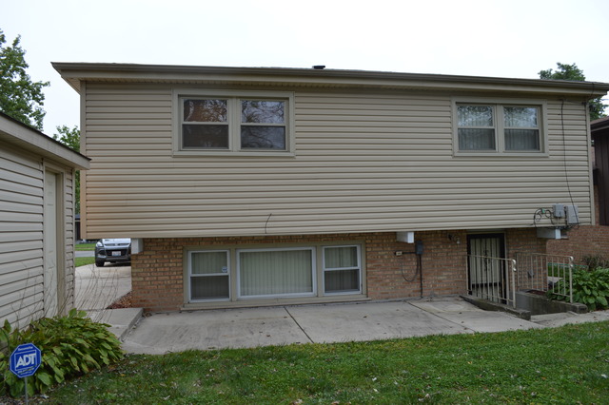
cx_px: 304
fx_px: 456
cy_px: 202
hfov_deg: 67.4
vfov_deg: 47.9
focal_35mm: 27
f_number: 5.6
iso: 100
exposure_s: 1/125
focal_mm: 18
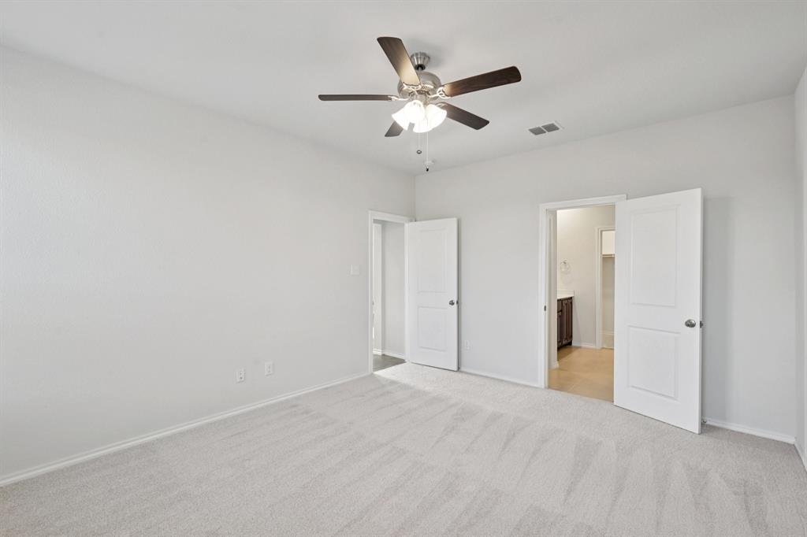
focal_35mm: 16
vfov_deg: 73.7
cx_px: 404
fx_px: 359
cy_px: 268
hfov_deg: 96.8
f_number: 8
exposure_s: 1/50
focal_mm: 16
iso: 400
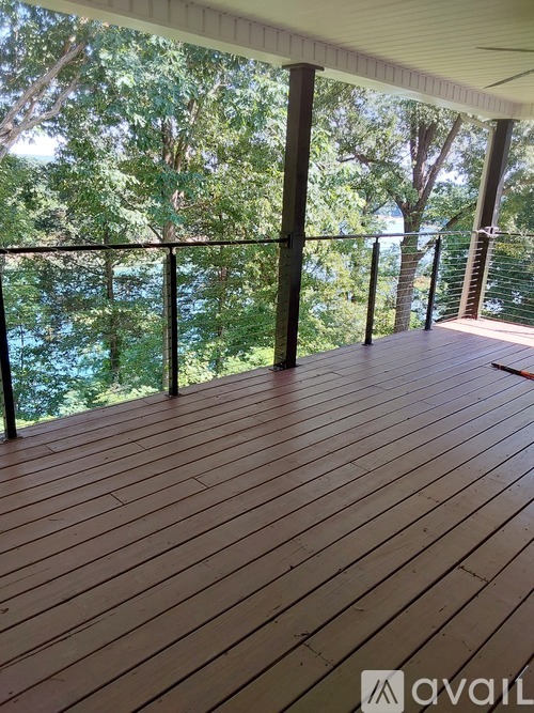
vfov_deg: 63.5
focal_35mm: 28
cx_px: 267
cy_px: 356
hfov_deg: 49.7
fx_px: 576
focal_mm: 2.91
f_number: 1.9
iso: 50
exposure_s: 1/134
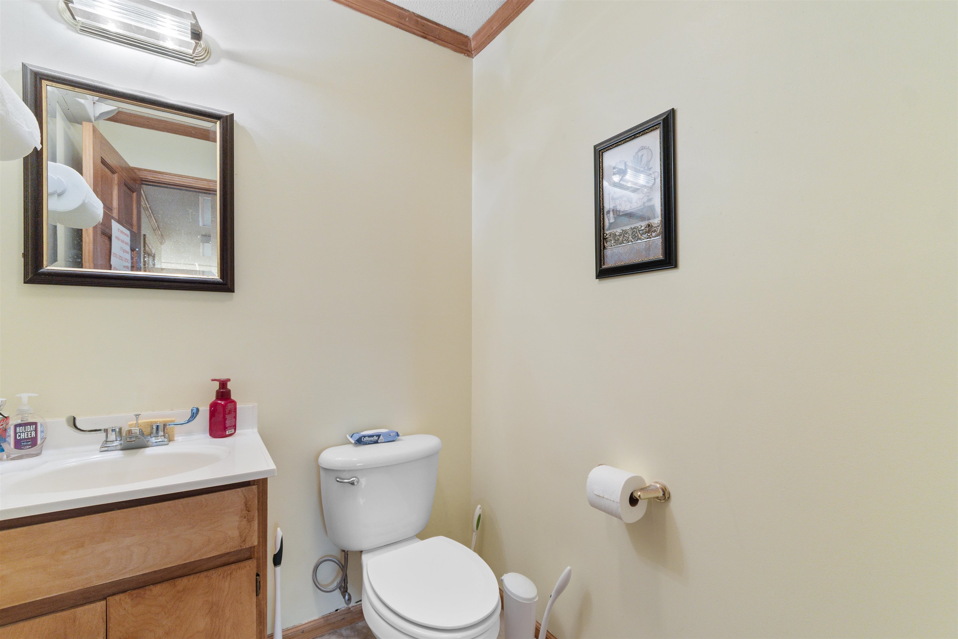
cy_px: 320
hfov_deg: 100.4
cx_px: 479
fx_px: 399
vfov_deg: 77.3
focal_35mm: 15
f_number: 4.5
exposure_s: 1
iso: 100
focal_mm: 10
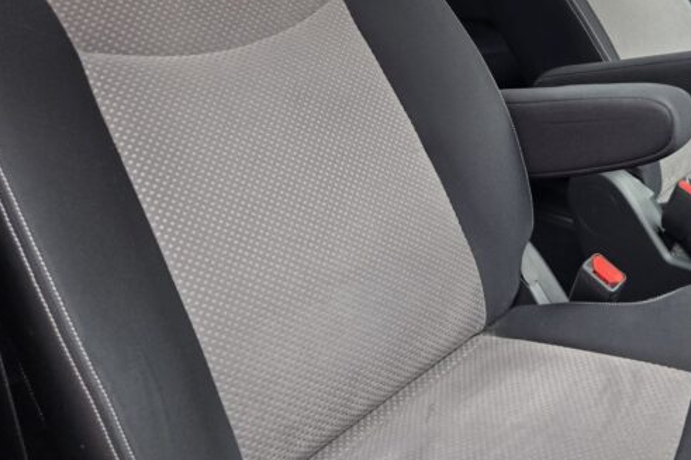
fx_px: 748
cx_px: 542
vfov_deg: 33.4
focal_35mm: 39
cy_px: 106
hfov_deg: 47.2
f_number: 1.8
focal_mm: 5.4
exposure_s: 1/180
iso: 50
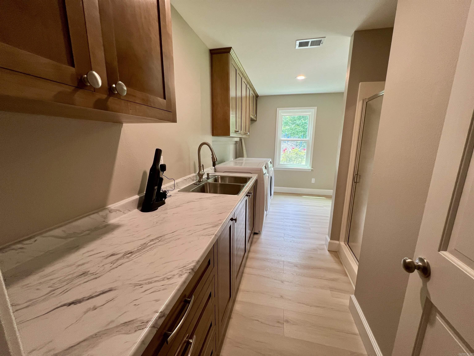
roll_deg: -0.9
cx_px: 237
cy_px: 178
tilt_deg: -11.4
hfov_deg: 106.2
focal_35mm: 13
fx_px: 178
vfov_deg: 89.9
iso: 160
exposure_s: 1/120
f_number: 1.8
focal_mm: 1.57
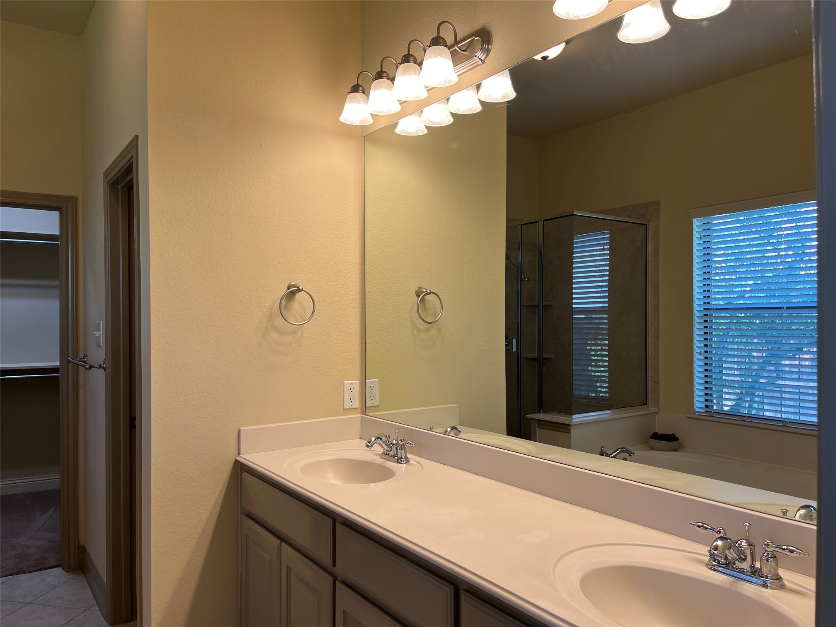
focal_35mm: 26
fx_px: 628
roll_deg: +0.3
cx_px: 418
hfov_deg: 67.3
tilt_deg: -0.4
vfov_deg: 53.1
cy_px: 314
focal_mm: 5.1
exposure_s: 1/120
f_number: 1.6
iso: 64
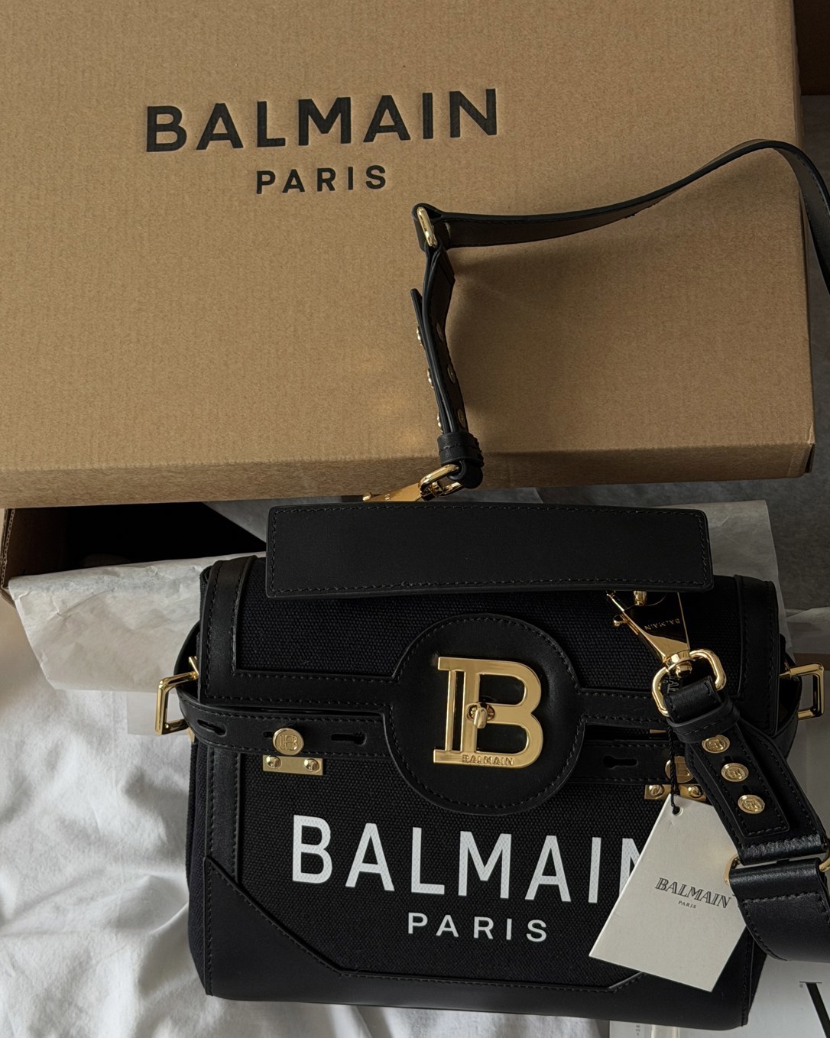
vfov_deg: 27.5
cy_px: 491
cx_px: 420
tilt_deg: -74.6
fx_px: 2119
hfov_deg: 22.2
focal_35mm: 69
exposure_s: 1/314
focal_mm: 6.76
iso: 64
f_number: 1.78
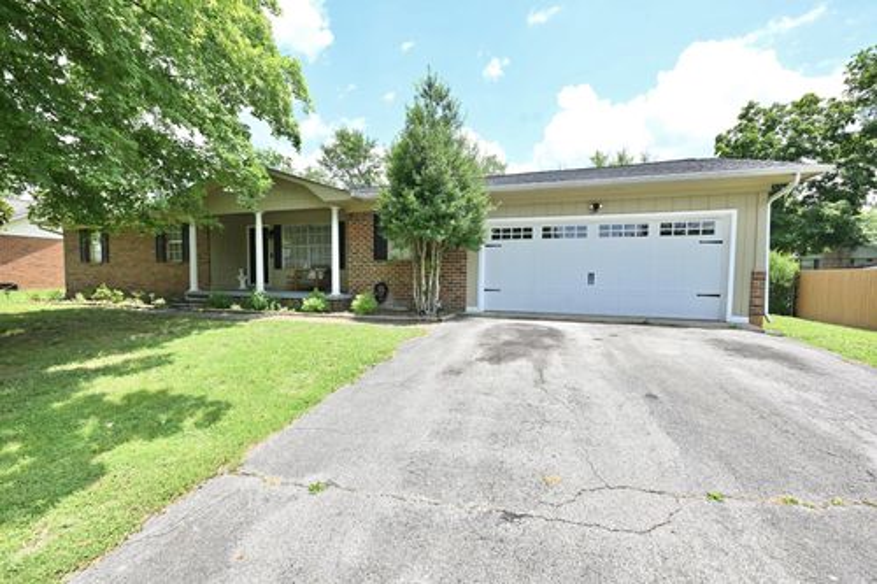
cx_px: 438
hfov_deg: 102.3
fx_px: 353
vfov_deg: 79.2
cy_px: 292
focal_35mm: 14
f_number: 6.3
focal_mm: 14.5
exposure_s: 1/160
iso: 100
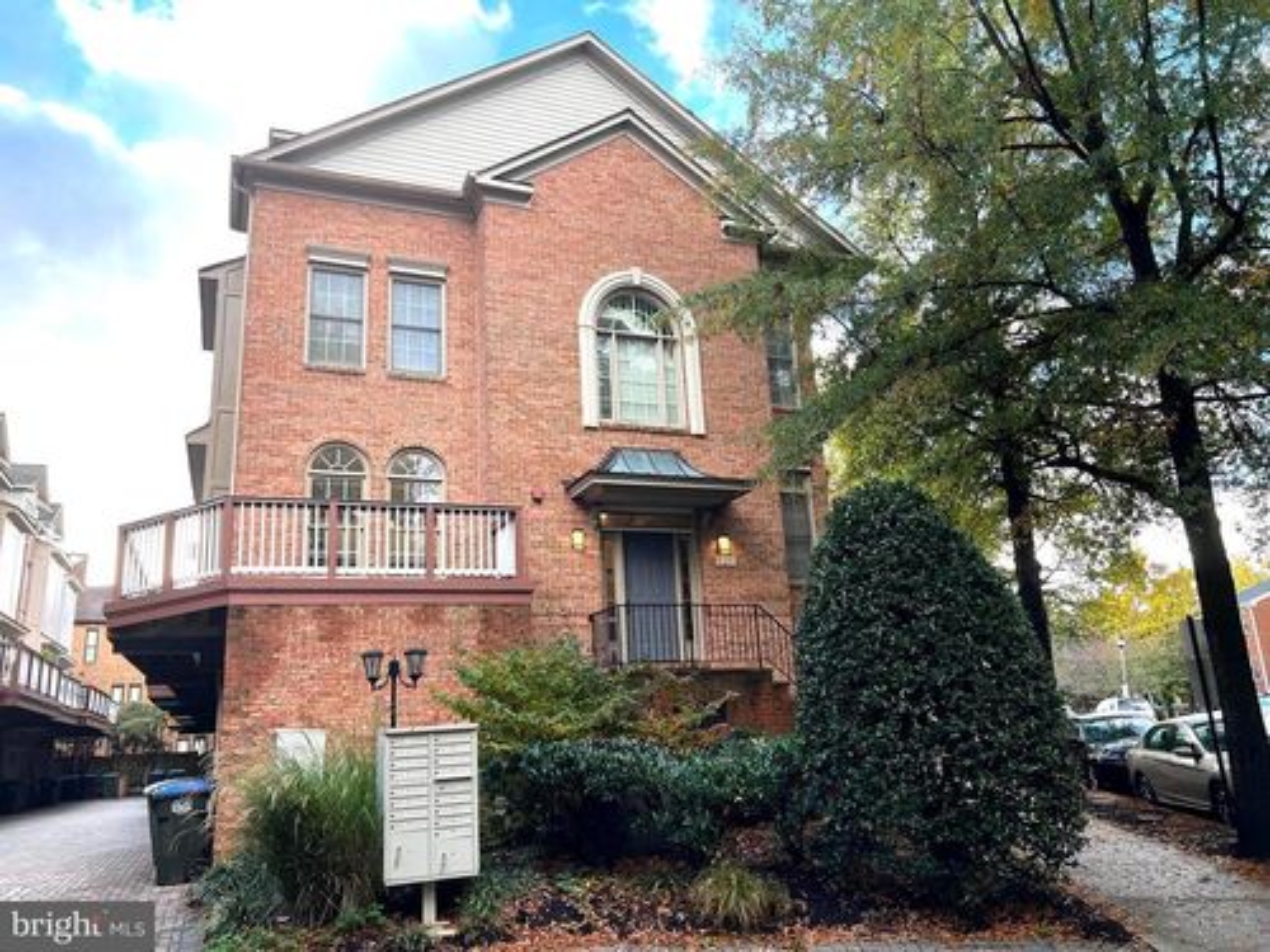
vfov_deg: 53.1
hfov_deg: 67.3
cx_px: 635
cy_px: 476
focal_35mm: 26
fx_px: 954
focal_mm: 5.7
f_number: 1.5
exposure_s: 1/502
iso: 50
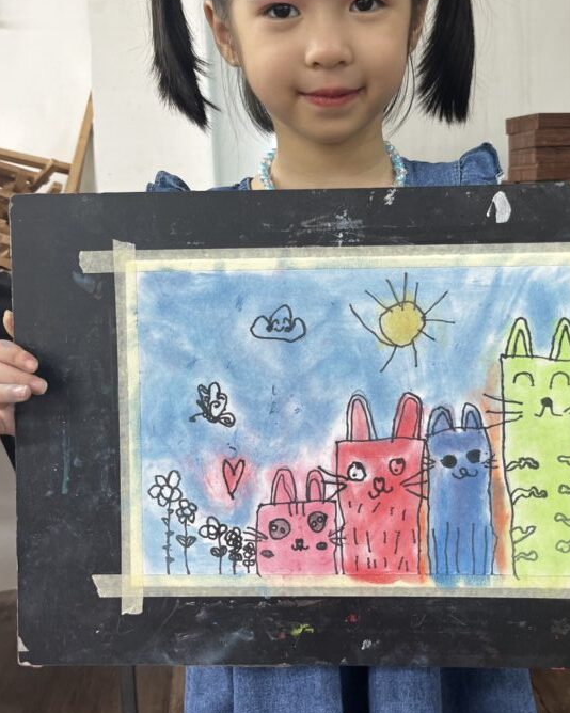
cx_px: 365
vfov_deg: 47.8
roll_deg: +1.8
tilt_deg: -7.4
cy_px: 304
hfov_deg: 38.8
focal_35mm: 38
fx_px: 802
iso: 100
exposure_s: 1/100
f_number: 1.6
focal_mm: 5.1
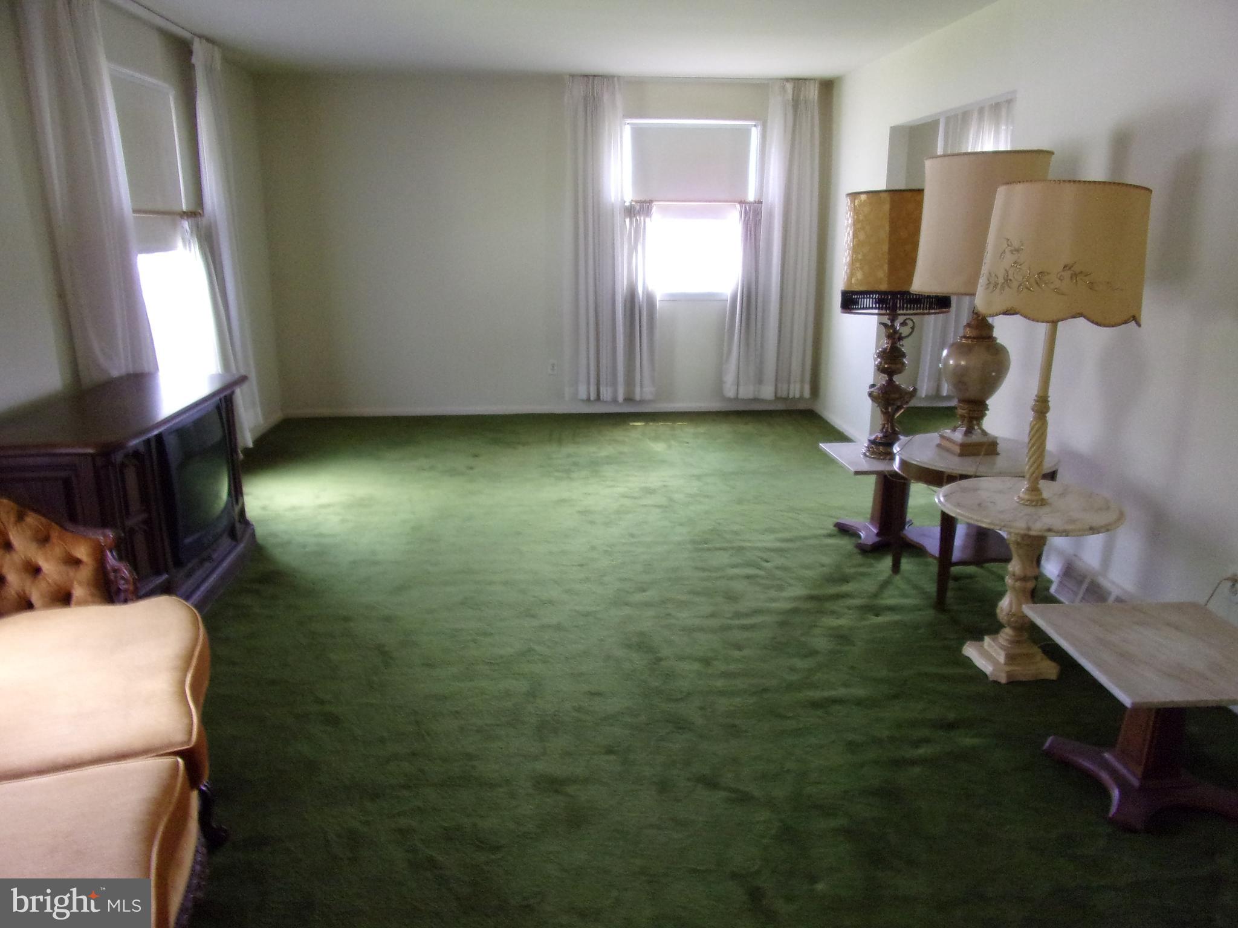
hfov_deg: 71.6
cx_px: 619
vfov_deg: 56.8
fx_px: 858
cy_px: 464
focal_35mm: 24
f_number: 3.3
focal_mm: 4.3
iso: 282
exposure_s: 1/17
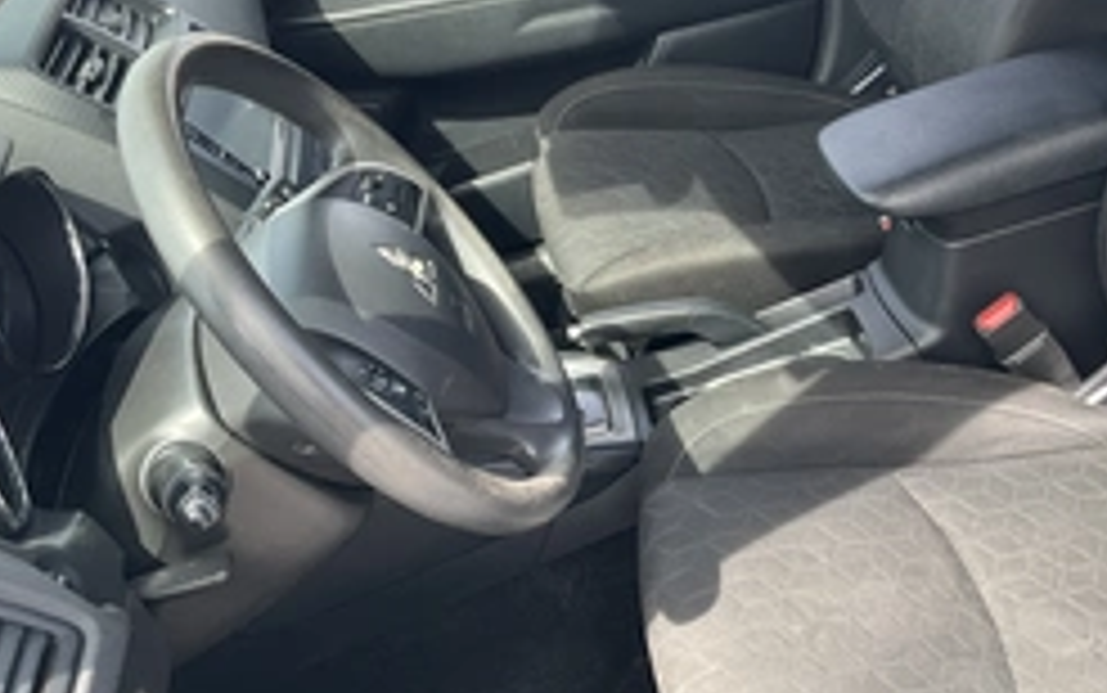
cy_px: 302
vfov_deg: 25.8
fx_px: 1509
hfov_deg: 39.6
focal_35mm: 50
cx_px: 765
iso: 16
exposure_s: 1/122
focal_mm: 3
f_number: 1.8
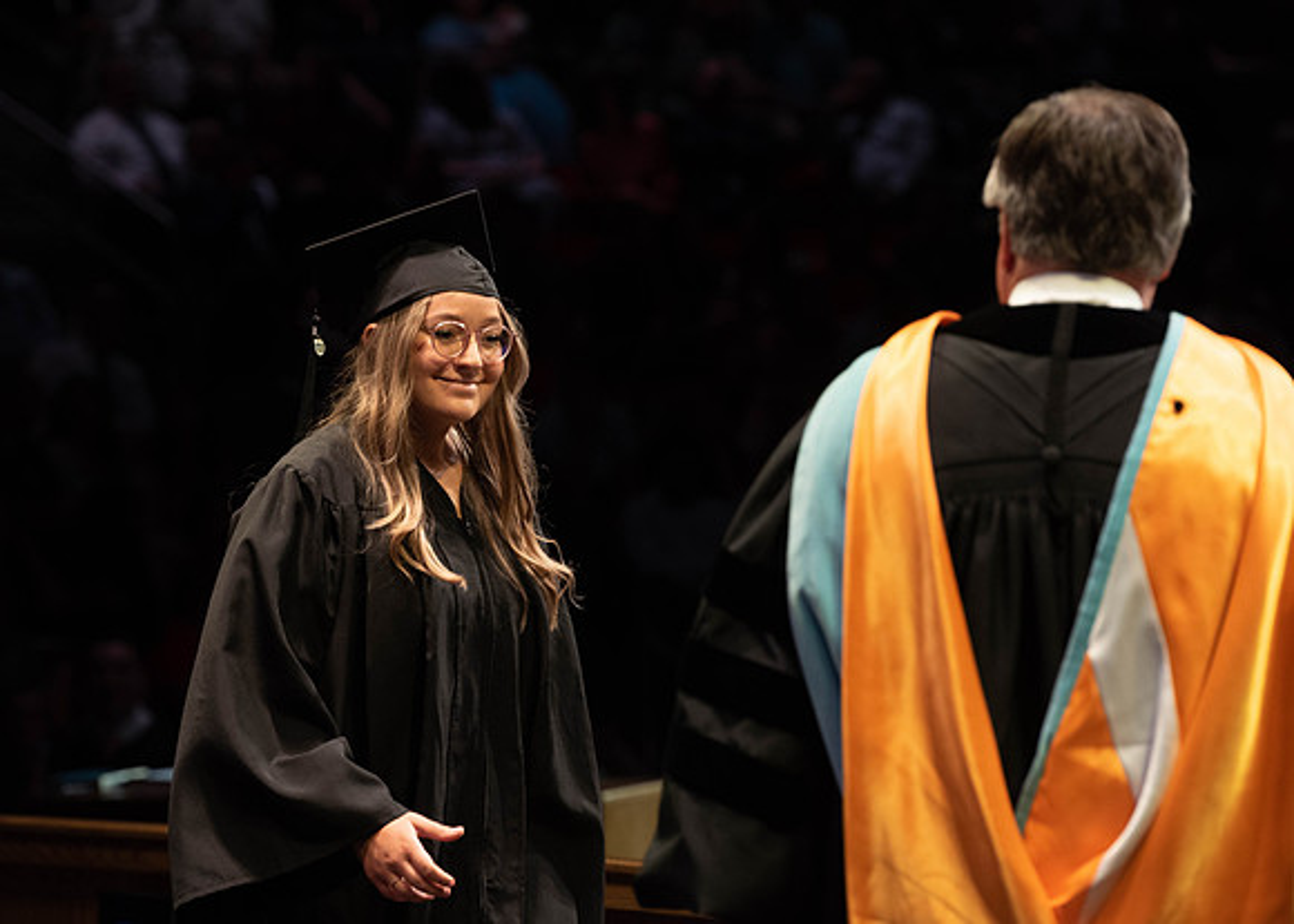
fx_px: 6333
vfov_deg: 8.3
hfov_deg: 11.7
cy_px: 462
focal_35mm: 172
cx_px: 591
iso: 1600
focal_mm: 160
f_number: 4.5
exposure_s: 1/320
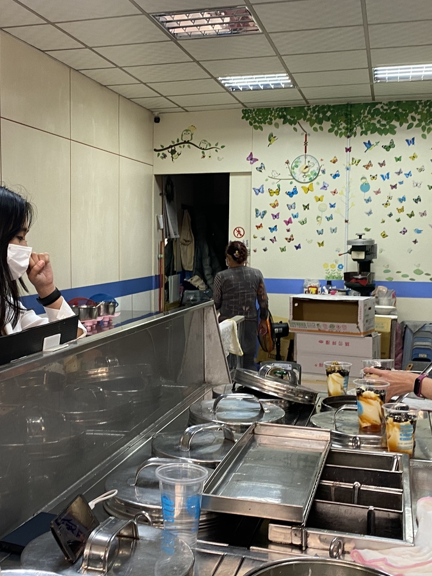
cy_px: 289
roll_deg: -0.1
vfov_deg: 42.9
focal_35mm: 44
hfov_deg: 32.6
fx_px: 732
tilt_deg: -3.2
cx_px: 142
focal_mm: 4.25
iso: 100
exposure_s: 1/60
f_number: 1.8
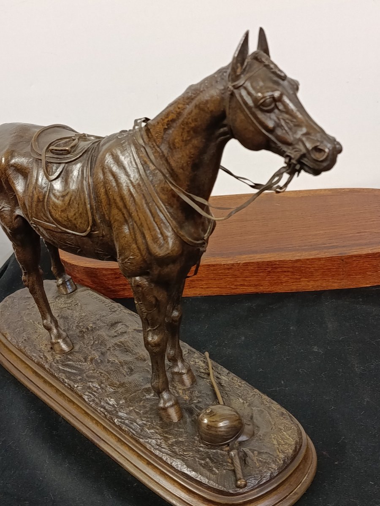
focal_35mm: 48
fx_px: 703
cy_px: 253
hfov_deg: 30.3
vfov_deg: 39.7
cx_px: 190
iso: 982
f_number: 1.7
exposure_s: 1/33.3
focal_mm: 5.24
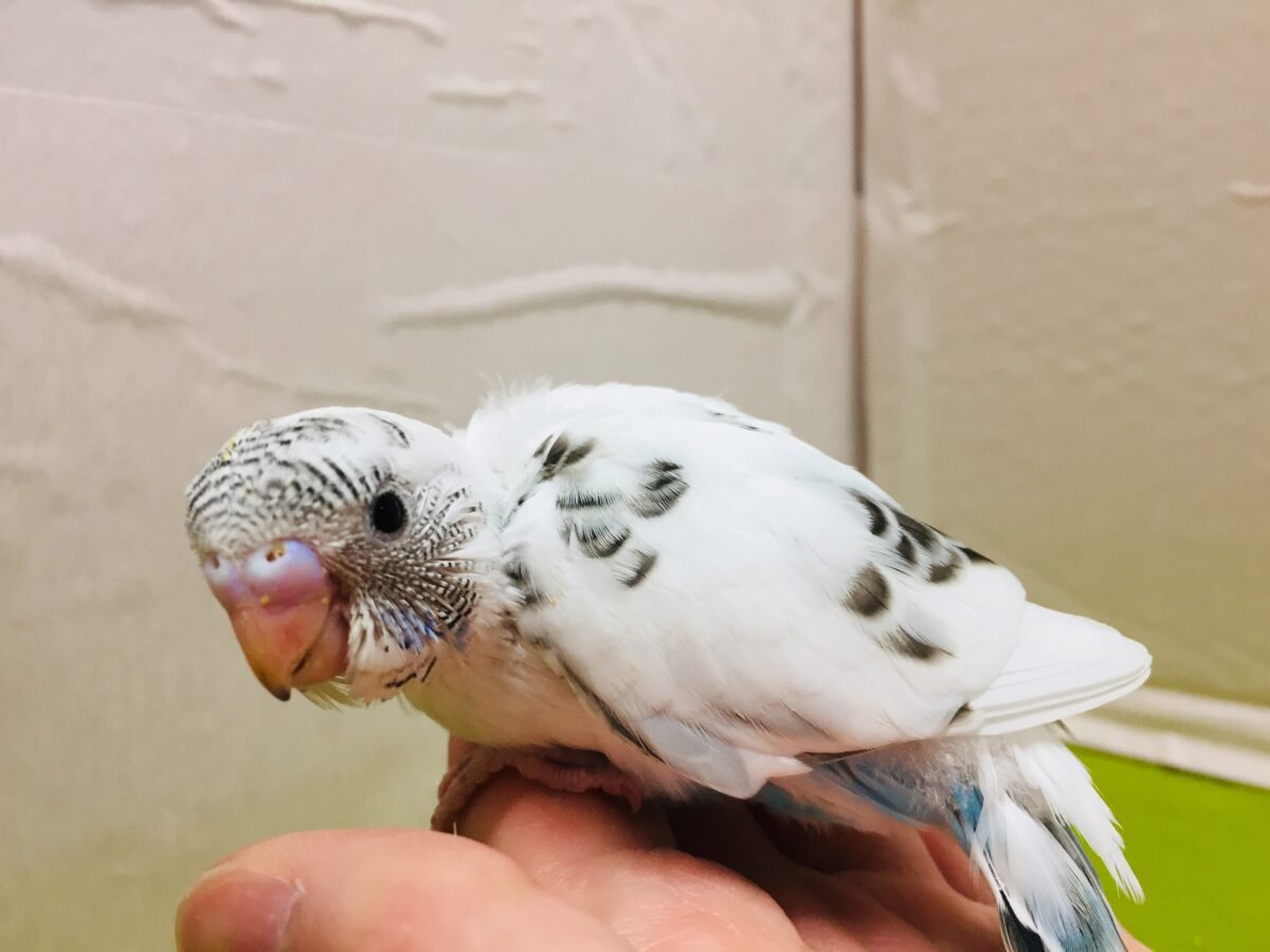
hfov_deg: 61.7
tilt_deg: -10.5
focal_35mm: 29
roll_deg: +4.0
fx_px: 1064
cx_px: 635
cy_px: 476
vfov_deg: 48.2
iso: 32
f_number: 2.2
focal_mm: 4.15
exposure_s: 1/30
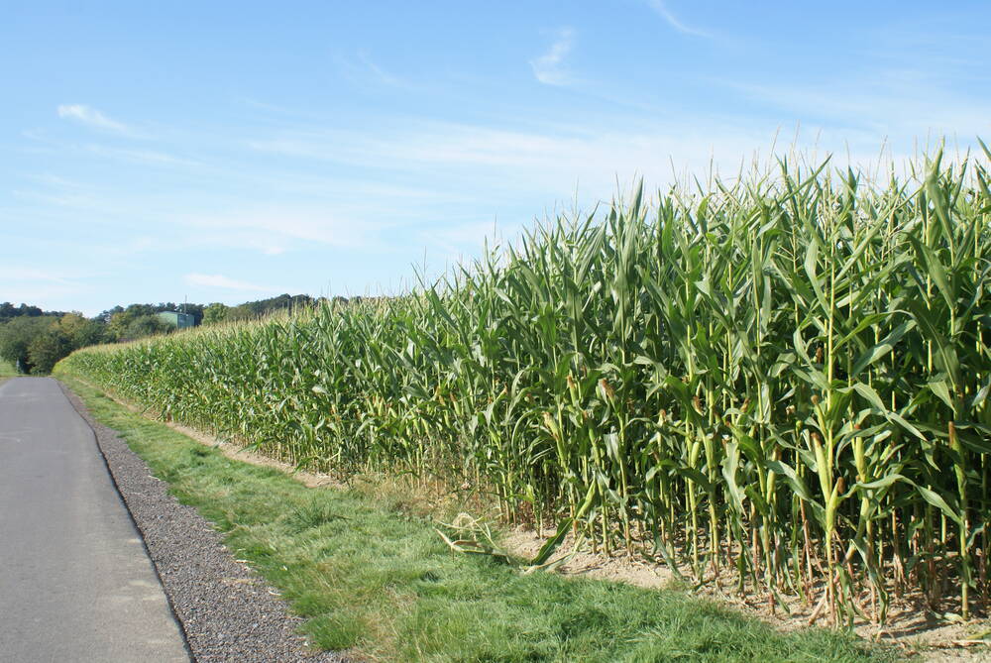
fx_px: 1075
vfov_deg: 34.3
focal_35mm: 39
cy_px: 332
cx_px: 496
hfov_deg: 49.5
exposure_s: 1/125
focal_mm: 26
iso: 100
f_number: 9
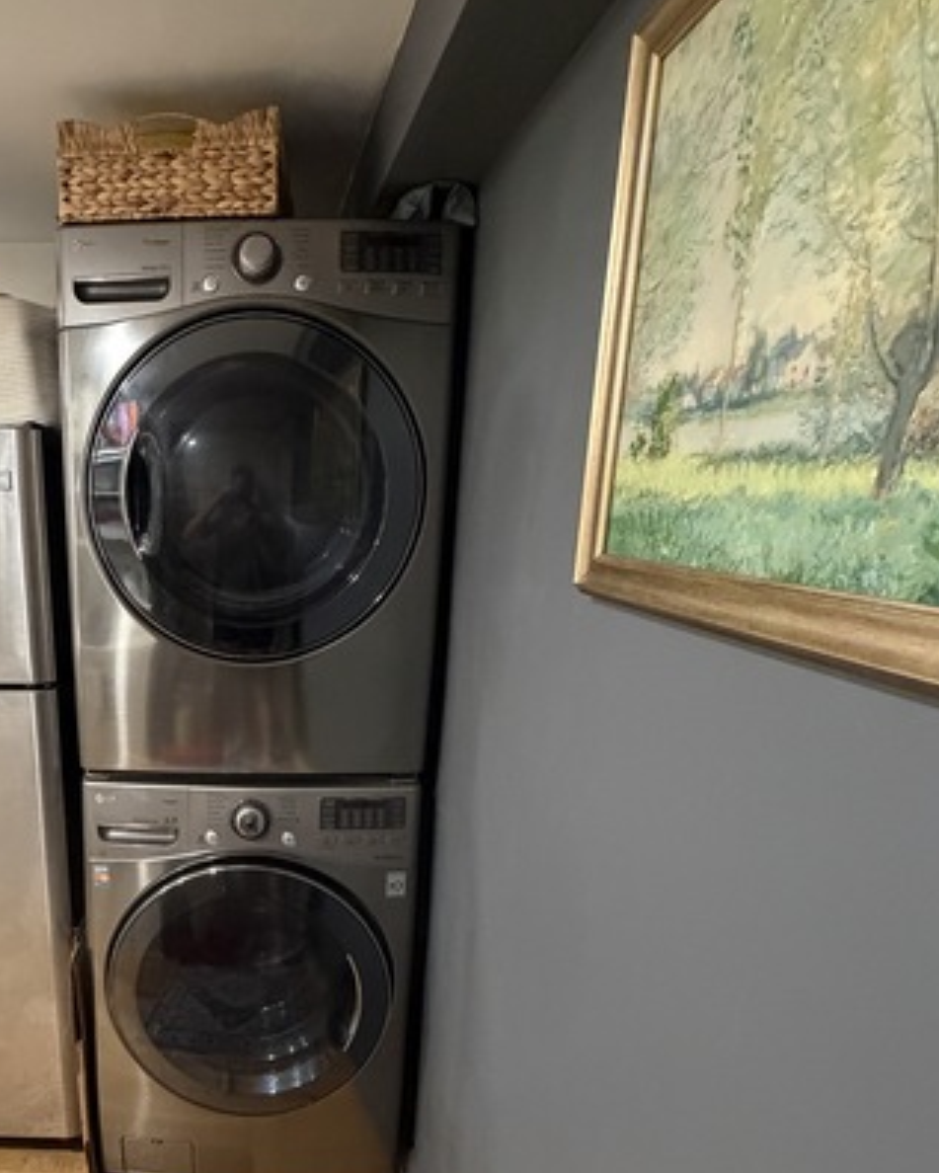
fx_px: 799
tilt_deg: -16.0
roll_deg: +0.3
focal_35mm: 23
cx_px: 219
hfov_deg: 57.4
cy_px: 718
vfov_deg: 71.6
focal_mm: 2.22
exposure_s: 1/60
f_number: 2.2
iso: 800
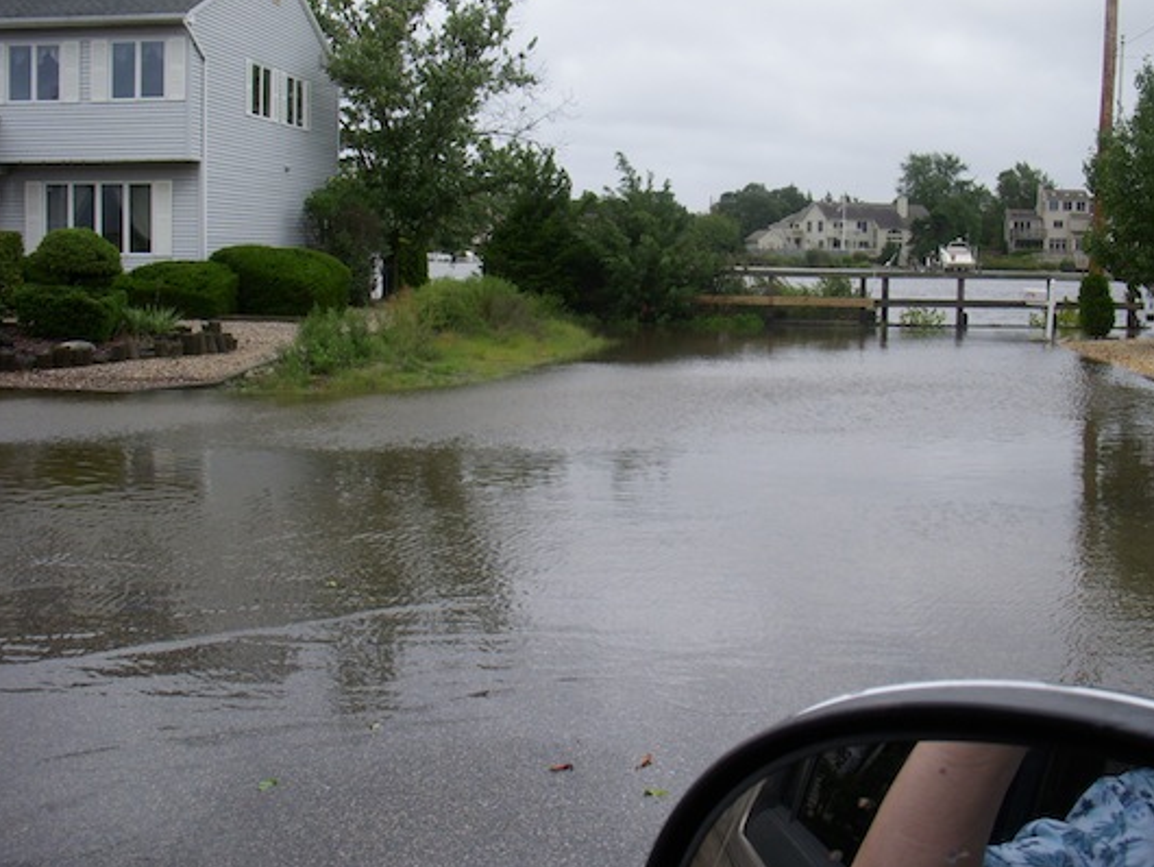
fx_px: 1434
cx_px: 634
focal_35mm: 43
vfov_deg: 33.6
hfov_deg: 43.8
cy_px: 427
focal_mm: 6.3
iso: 100
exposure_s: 1/640
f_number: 3.3
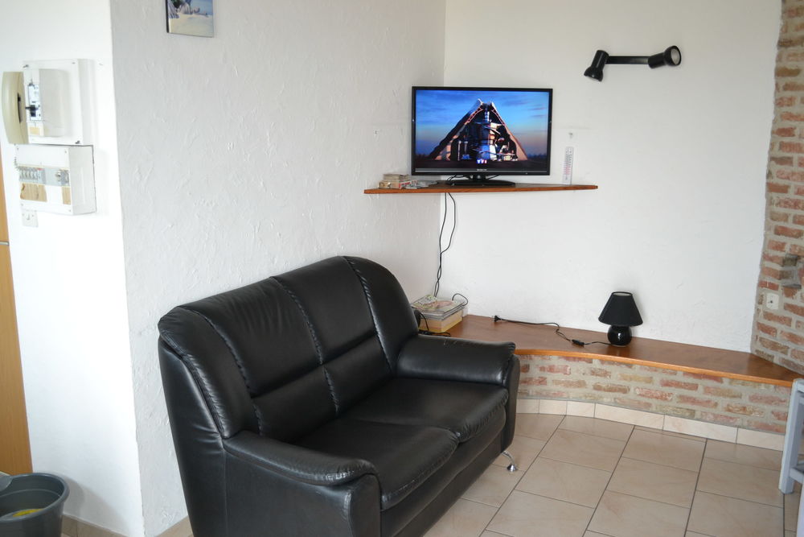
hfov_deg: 57.2
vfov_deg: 40.0
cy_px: 268
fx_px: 737
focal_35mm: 33
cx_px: 402
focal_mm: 22
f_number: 3.8
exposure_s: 1/60
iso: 560
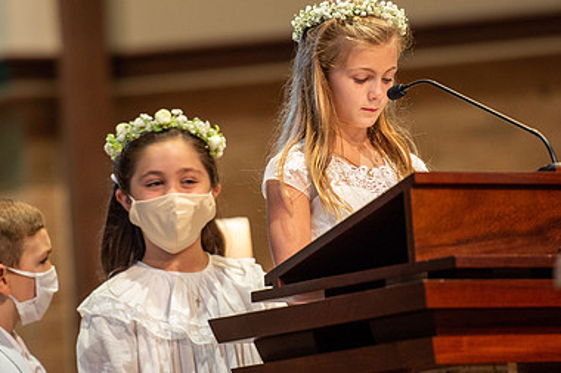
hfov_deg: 6.8
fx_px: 4751
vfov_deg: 4.5
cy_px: 190
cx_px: 278
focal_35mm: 305
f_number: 2.8
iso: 1600
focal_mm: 200
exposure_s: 1/125
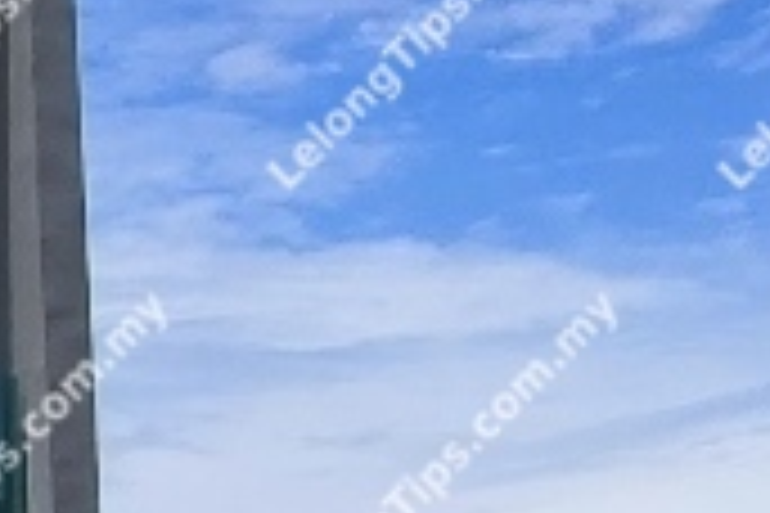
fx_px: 2652
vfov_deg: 10.9
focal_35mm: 124
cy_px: 587
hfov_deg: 11.4
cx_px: -1421
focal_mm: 1.65
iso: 50
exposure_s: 1/2088
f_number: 2.2
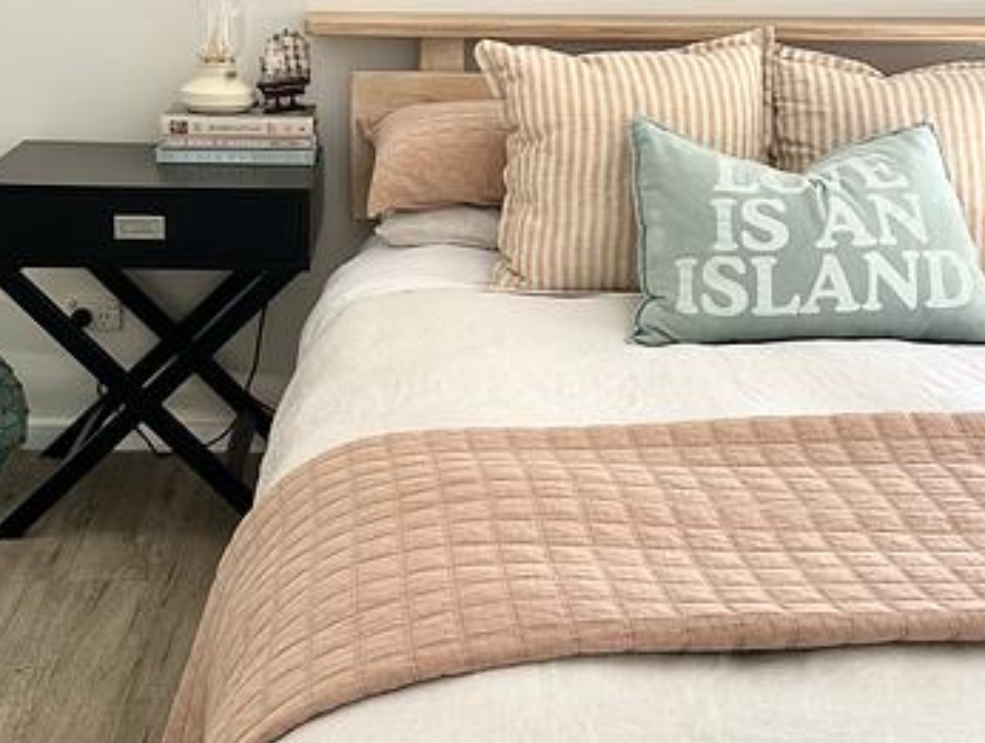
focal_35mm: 43
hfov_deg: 43.5
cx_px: 390
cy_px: 229
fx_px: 1226
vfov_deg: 33.3
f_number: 1.78
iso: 125
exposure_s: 1/121
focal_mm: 6.86
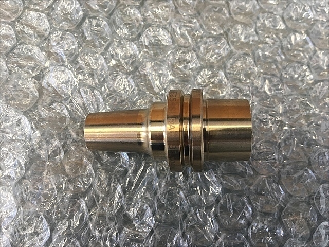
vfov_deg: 48.2
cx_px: 164
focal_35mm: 29
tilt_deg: -79.3
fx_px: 276
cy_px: 124
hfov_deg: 61.7
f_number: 2.2
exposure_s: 1/30
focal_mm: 4.15
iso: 80
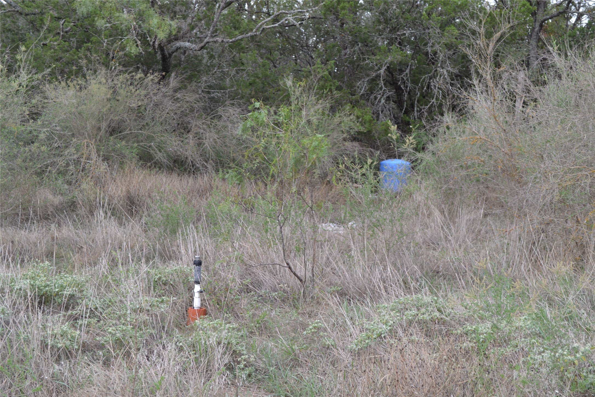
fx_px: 992
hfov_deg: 33.4
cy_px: 198
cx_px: 298
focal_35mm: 60
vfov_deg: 22.6
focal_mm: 40
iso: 100
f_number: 5.3
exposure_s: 1/50
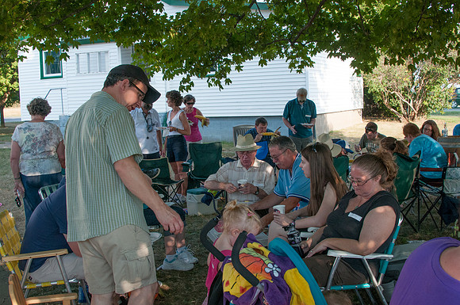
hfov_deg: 46.5
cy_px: 152
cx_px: 230
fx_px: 536
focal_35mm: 42
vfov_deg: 31.8
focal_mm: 28
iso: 640
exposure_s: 1/400
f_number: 8
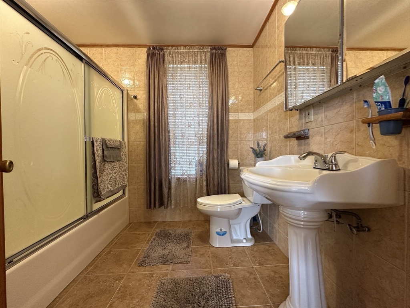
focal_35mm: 14
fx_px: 166
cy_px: 154
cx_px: 205
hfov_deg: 102.1
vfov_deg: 85.7
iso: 320
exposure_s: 1/120
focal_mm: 2.22
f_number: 2.2
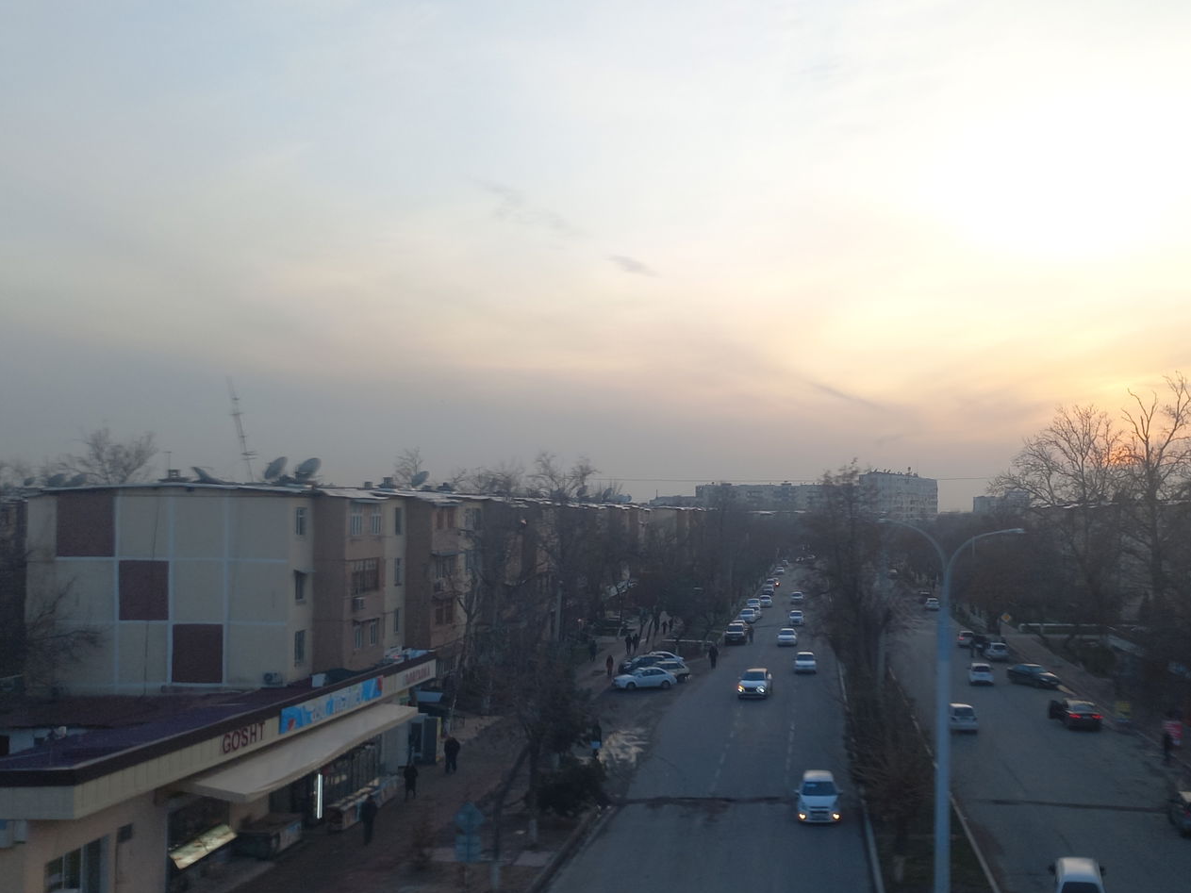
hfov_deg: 48.5
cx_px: 753
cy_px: 497
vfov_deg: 37.7
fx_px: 1307
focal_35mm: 38
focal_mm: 4.6
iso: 35
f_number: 1.8
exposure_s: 1/100
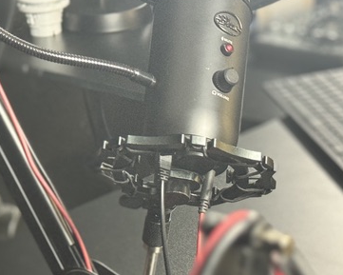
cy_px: 170
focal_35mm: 133
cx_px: 26
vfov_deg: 11.6
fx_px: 1351
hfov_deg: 14.3
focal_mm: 6.76
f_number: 1.78
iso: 400
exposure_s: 1/40
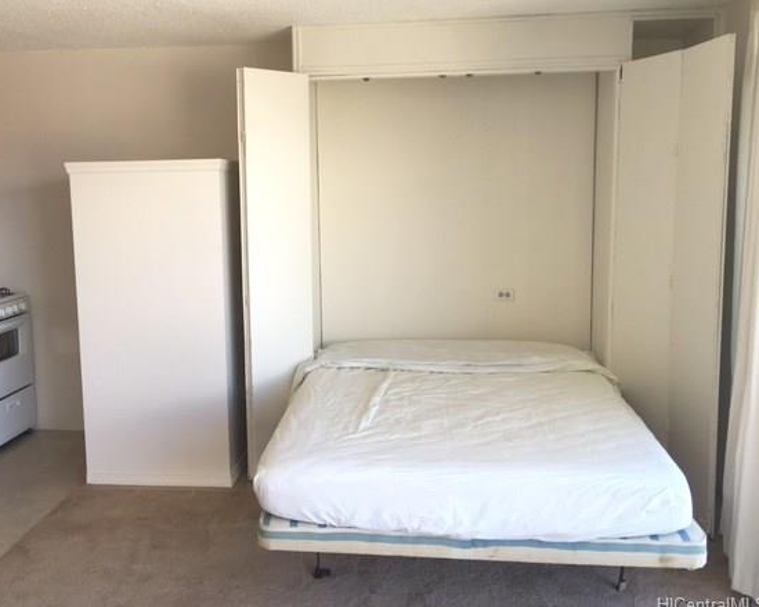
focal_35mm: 33
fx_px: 741
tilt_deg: -6.2
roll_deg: +1.1
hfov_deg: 54.1
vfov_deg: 44.5
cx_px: 336
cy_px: 286
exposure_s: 1/120
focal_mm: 4.15
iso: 25
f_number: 2.2
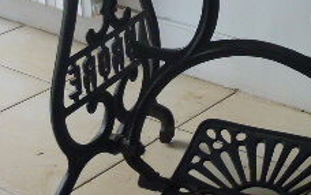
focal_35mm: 101
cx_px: 273
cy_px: -30
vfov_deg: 12.7
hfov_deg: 20.2
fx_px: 857
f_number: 3.6
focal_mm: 5.9
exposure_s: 1/60
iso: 200
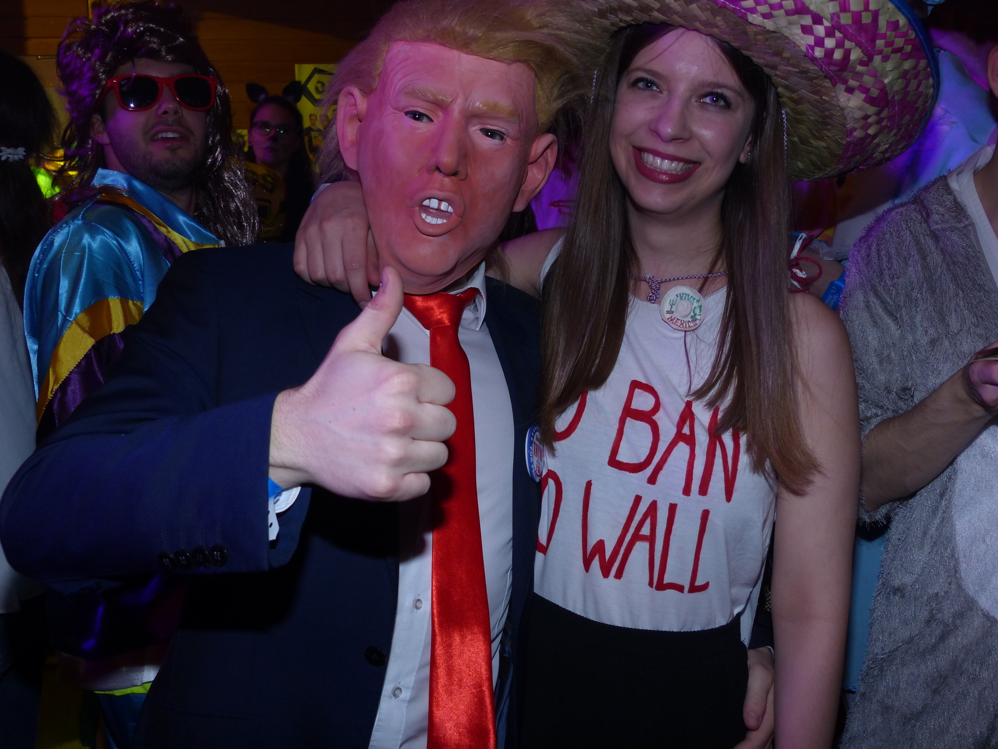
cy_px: 374
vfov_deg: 35.1
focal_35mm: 41
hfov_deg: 45.8
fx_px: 1182
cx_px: 499
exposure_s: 1/15
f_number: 2.8
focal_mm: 7.4
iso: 125
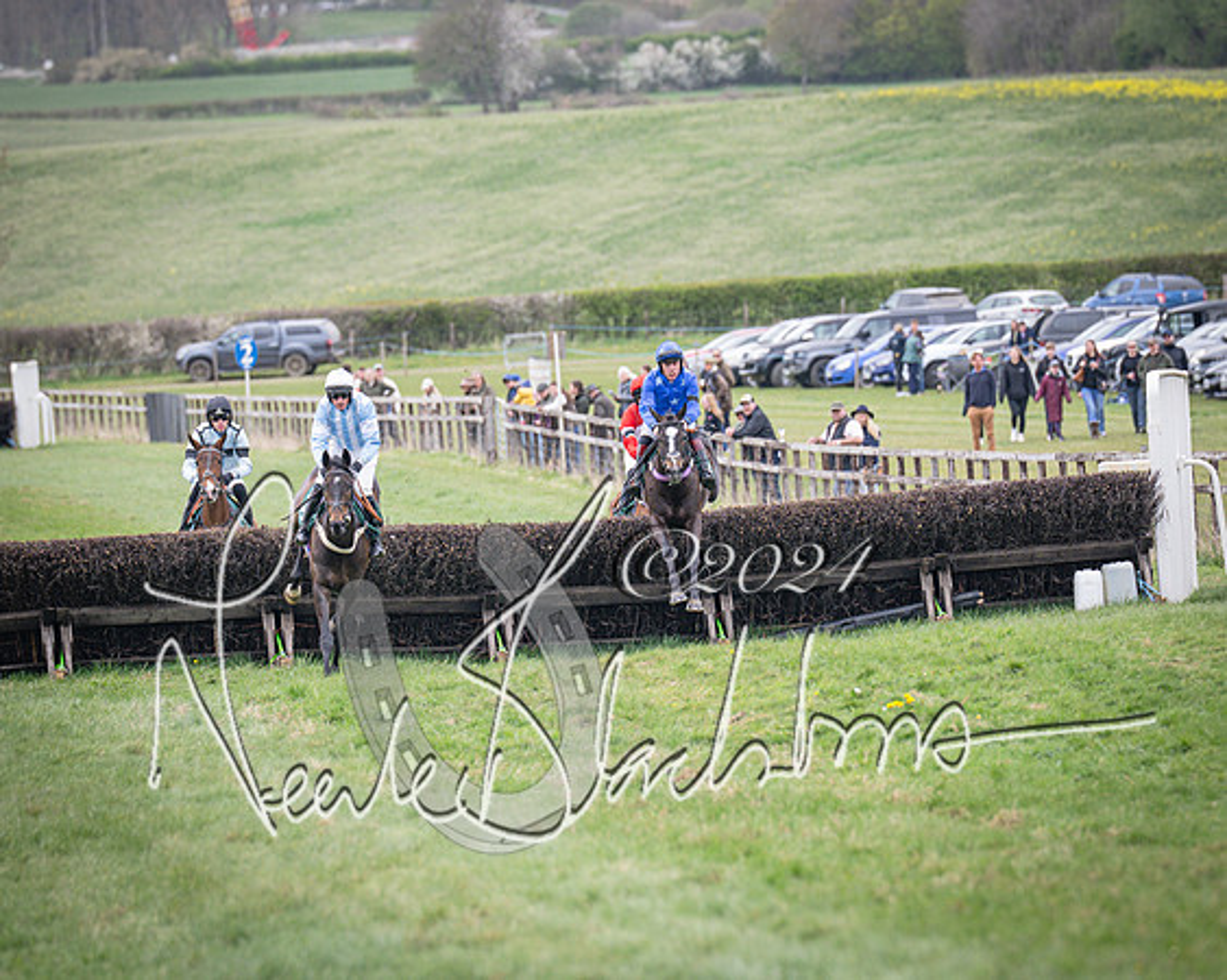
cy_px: 516
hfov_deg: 5.4
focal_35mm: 358
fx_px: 13000
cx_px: 612
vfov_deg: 4.3
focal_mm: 200
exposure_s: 1/800
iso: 400
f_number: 4
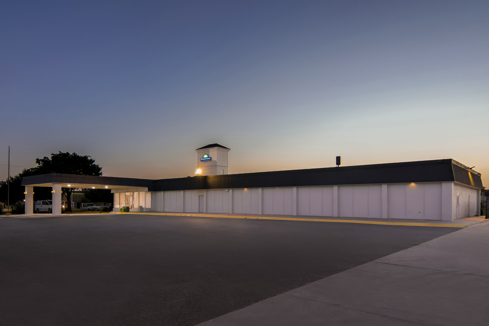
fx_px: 306
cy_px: 163
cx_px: 244
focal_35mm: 22
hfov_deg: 77.3
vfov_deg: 56.1
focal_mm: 15
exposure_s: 1/3
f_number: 8
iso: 100
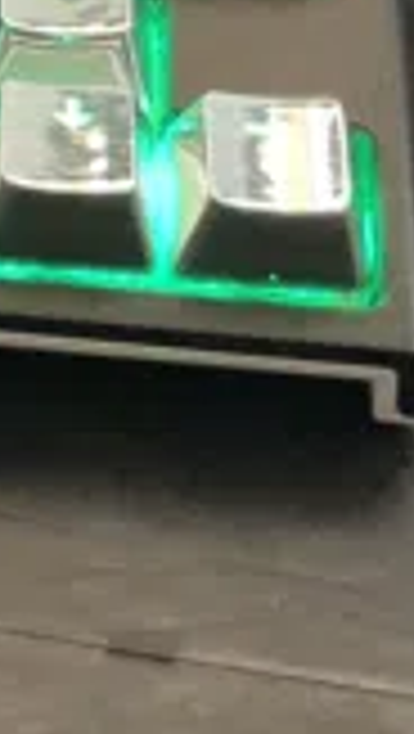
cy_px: 0
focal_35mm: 124
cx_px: -900
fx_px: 2414
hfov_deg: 8.1
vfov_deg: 16.9
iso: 500
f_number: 1.8
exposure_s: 1/30
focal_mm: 3
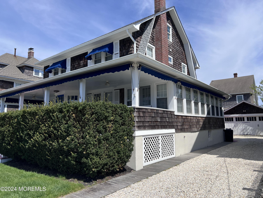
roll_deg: +1.5
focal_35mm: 26
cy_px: 99
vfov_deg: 53.1
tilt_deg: +7.9
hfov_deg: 67.3
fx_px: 198
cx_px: 132
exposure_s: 1/5076
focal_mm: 5.7
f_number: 1.5
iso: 50
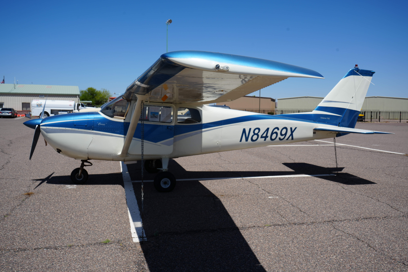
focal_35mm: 31
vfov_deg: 42.3
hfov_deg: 60.3
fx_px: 351
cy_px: 136
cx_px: 204
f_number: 10
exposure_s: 1/320
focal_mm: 31
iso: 100
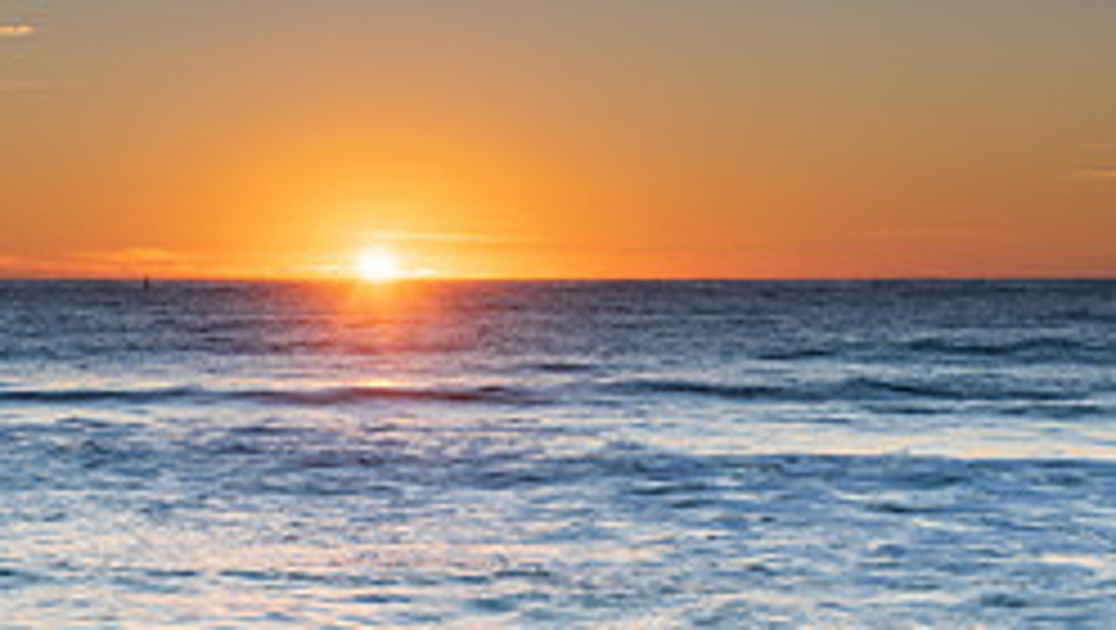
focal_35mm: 109
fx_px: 3228
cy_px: 721
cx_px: 394
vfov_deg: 11.0
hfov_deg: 19.6
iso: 50
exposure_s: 1/5
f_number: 13
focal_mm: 44
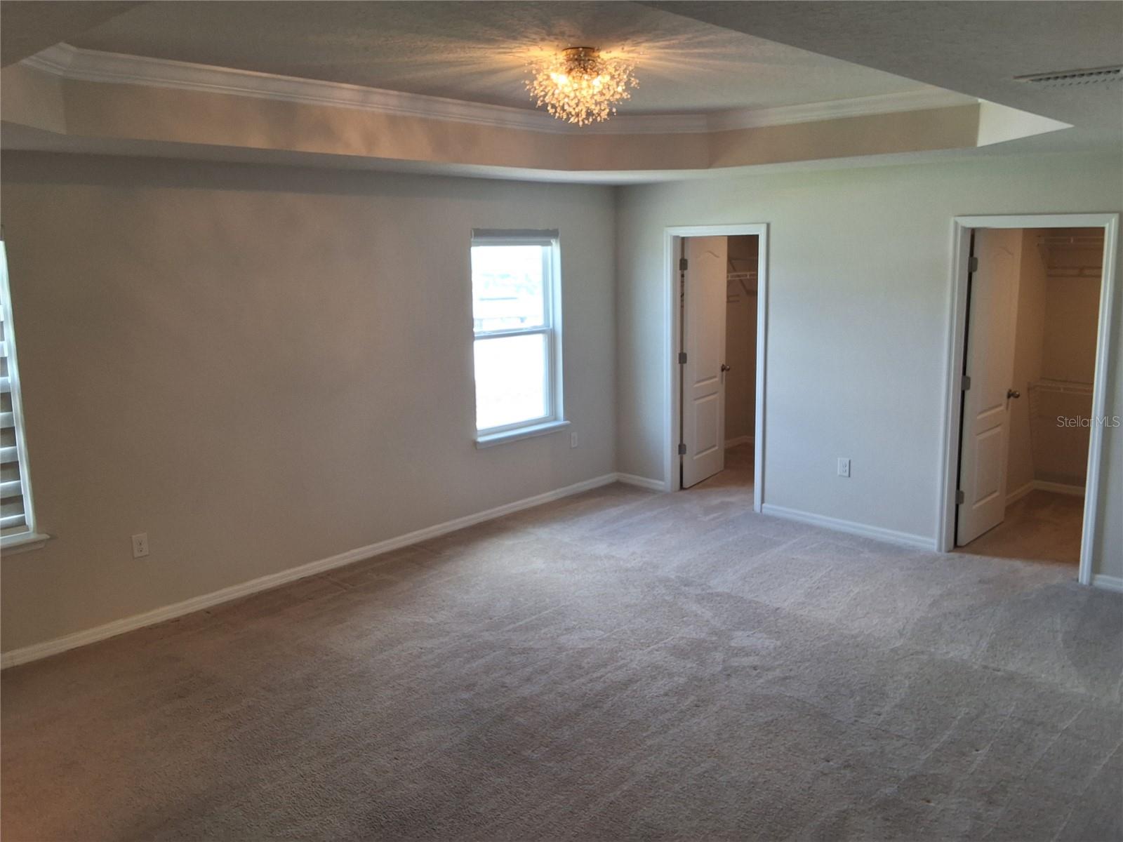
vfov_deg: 49.7
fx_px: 908
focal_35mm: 28
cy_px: 421
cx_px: 562
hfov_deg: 63.4
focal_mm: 2.91
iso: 50
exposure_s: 1/50
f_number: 1.9
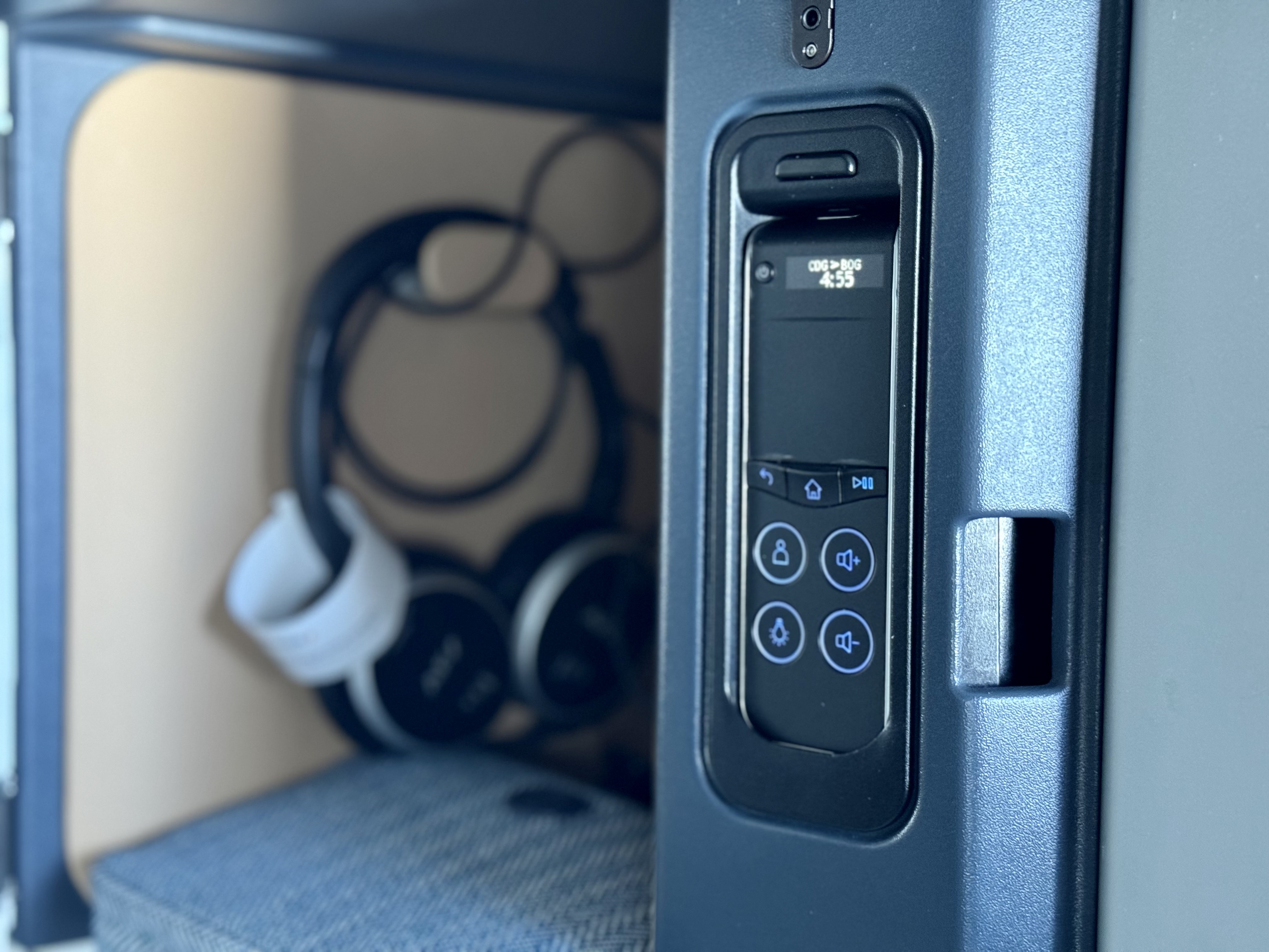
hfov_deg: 39.7
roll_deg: +1.3
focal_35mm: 48
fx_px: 1760
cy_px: 476
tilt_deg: -5.9
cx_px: 634
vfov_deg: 30.3
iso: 400
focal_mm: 6.76
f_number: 1.78
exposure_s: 1/33
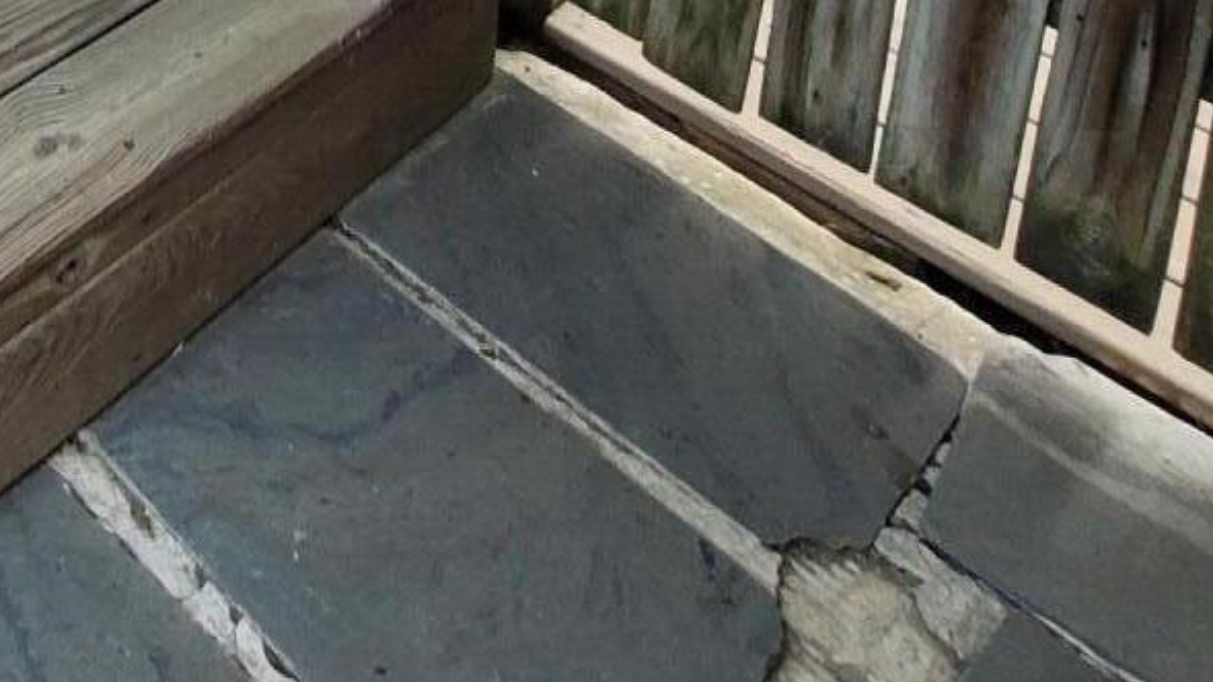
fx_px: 1544
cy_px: -908
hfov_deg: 35.7
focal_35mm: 48
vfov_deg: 15.4
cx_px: -162
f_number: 2.2
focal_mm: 1.74
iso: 80
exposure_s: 1/120
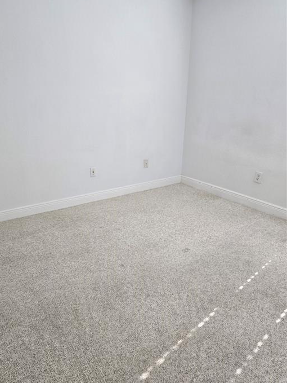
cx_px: 125
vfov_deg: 67.3
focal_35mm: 26
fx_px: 287
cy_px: 194
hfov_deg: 53.0
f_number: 1.7
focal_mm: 6.3
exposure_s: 1/120
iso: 160
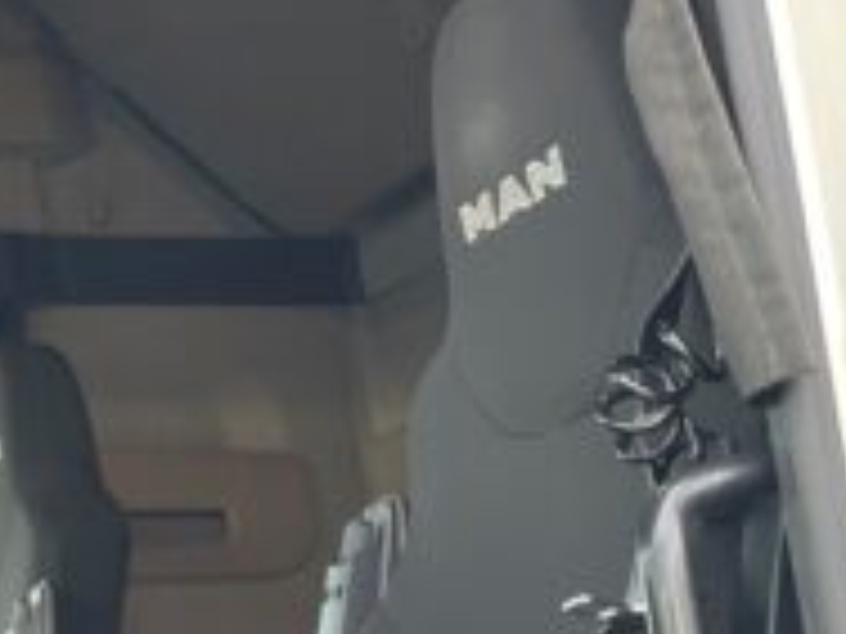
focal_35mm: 83
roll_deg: +1.3
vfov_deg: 17.8
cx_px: -338
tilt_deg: +13.0
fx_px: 2028
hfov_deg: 20.8
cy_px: 315
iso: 125
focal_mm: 4.2
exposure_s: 1/121
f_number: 1.6
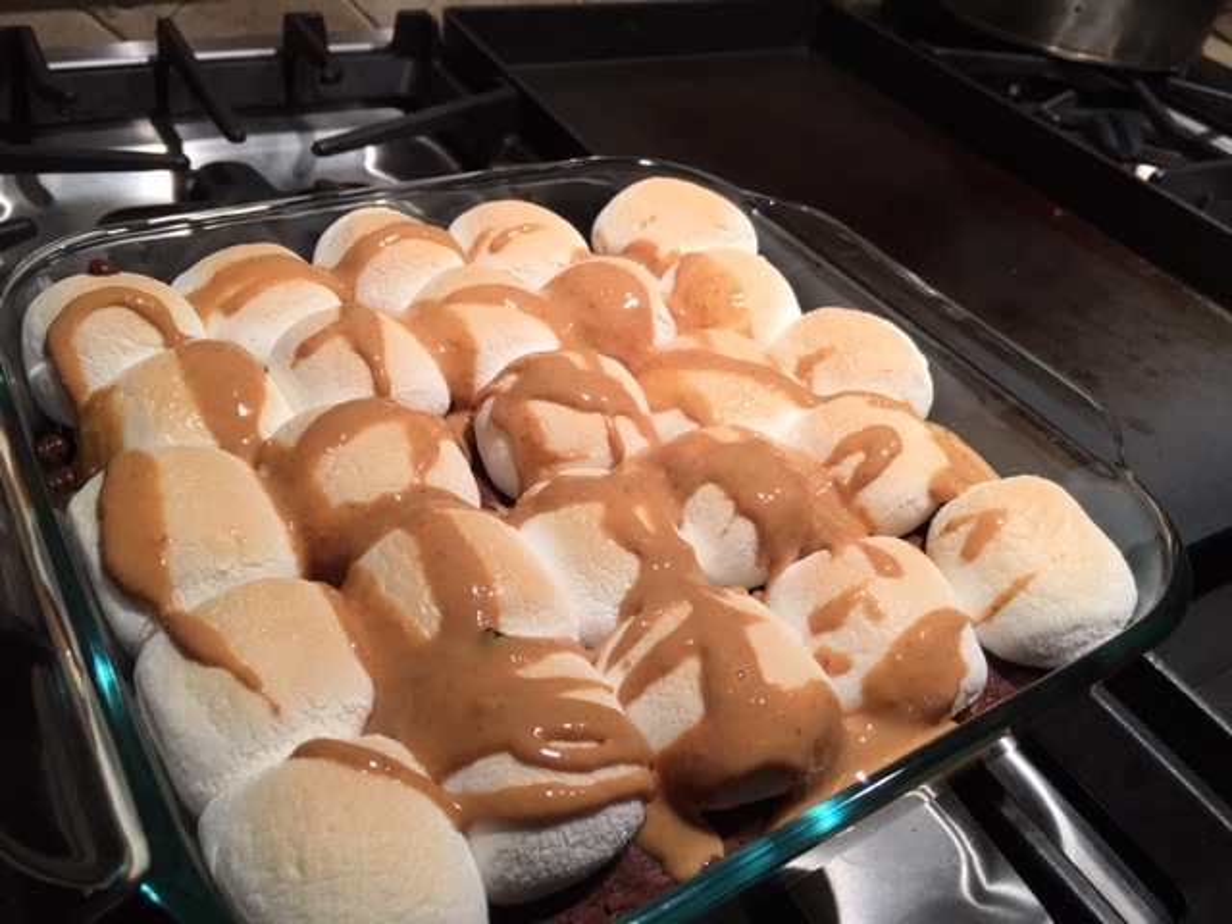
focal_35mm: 29
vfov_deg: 48.2
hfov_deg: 61.7
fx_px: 1032
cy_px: 462
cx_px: 616
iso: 25
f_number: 2.2
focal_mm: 4.15
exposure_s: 1/40
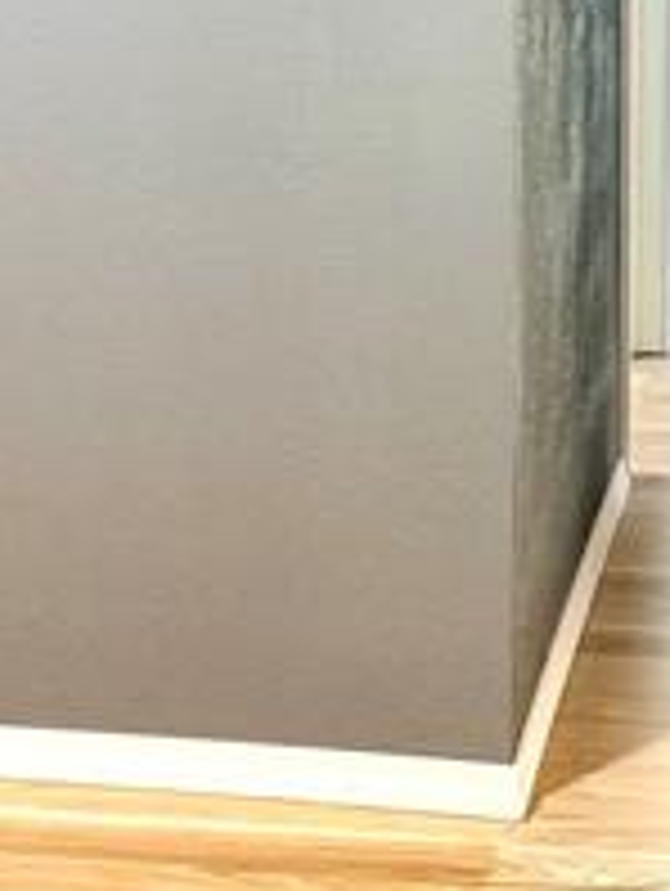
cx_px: 607
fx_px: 2395
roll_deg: -1.1
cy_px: -94
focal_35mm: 93
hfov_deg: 15.7
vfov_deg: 20.1
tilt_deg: -6.8
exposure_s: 1/60
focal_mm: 6.76
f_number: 1.78
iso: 250
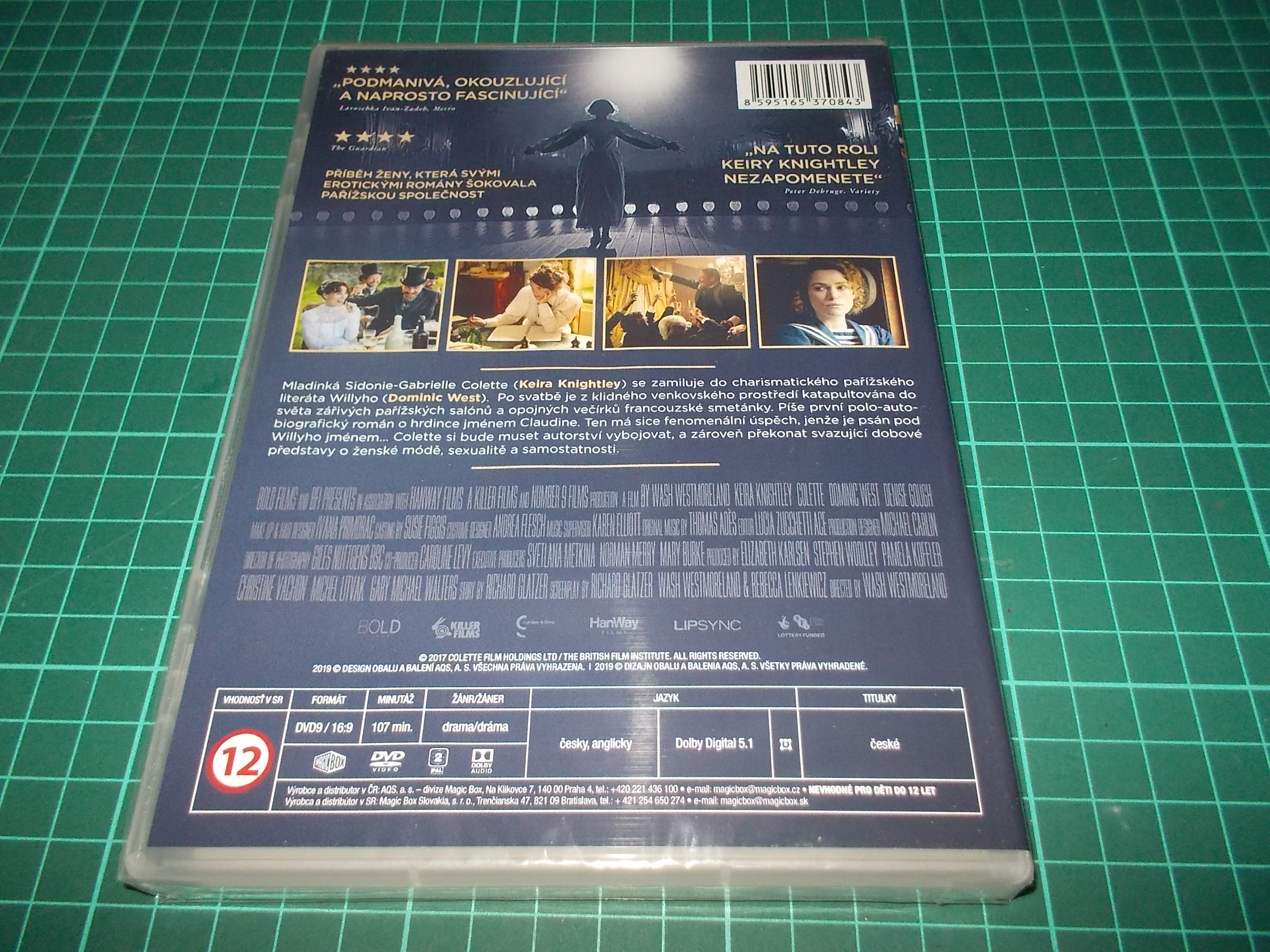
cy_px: 476
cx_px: 635
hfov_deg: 61.7
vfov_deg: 48.2
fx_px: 1064
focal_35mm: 29
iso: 200
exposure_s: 1/30
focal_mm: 4.1
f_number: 3.3
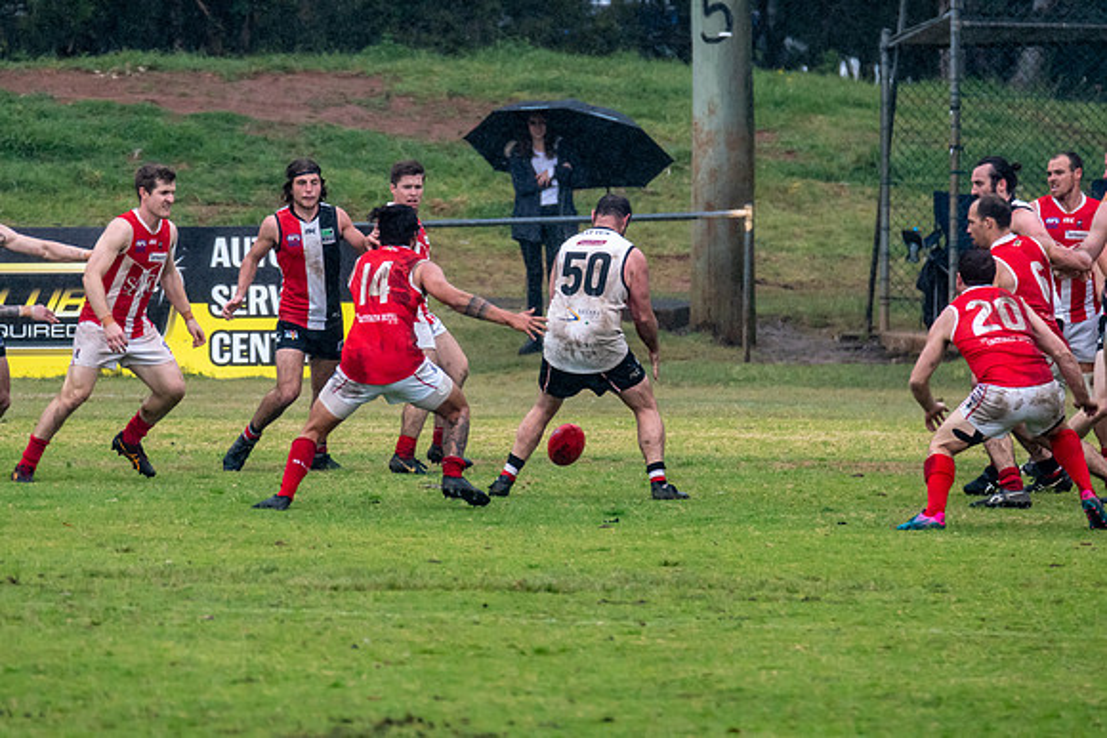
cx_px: 548
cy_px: 373
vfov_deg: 2.0
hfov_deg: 3.0
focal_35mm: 697
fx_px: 21433
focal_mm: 460
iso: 1250
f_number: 7.1
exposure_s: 1/1600
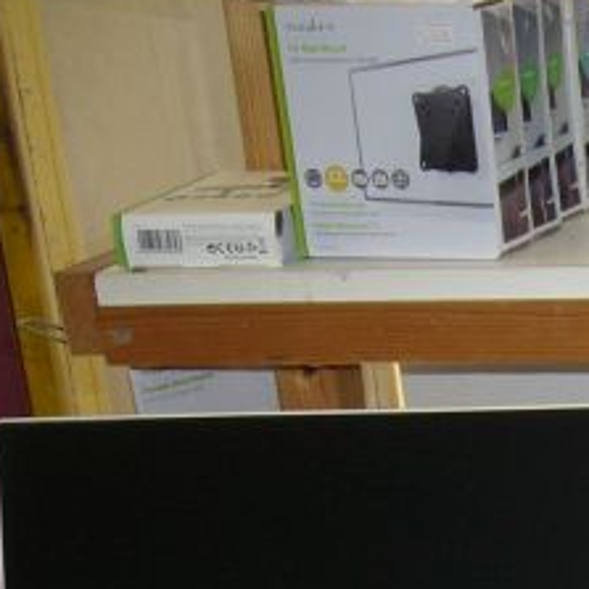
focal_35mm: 111
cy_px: 761
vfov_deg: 15.0
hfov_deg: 14.1
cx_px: 1022
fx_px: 2137
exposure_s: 1/30
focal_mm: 5.8
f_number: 2.8
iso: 100
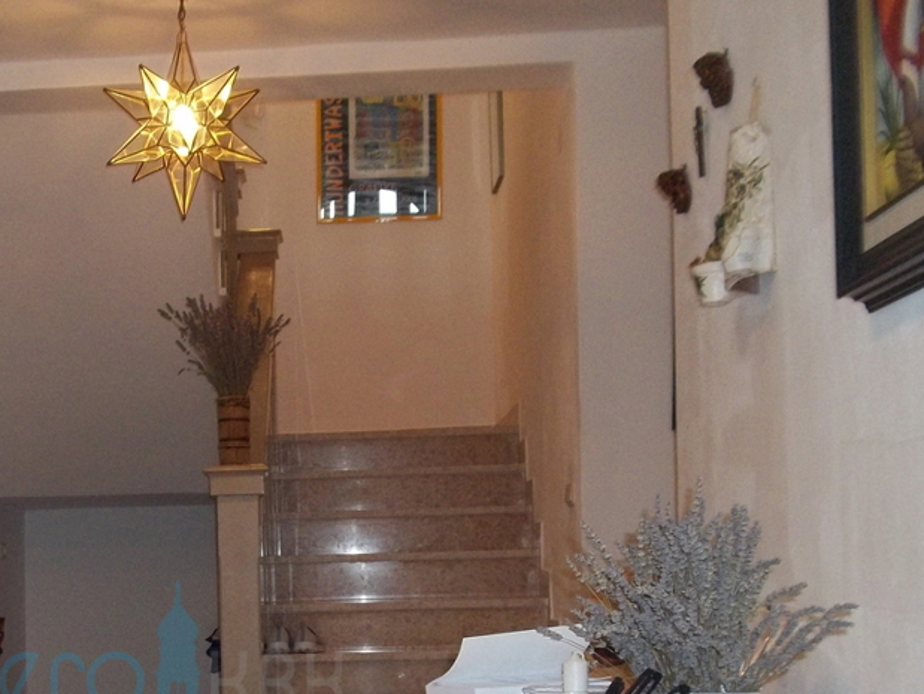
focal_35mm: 62
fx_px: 1656
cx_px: 143
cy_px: 645
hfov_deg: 30.2
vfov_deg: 23.0
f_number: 2.9
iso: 160
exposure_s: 1/30
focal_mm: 5.7
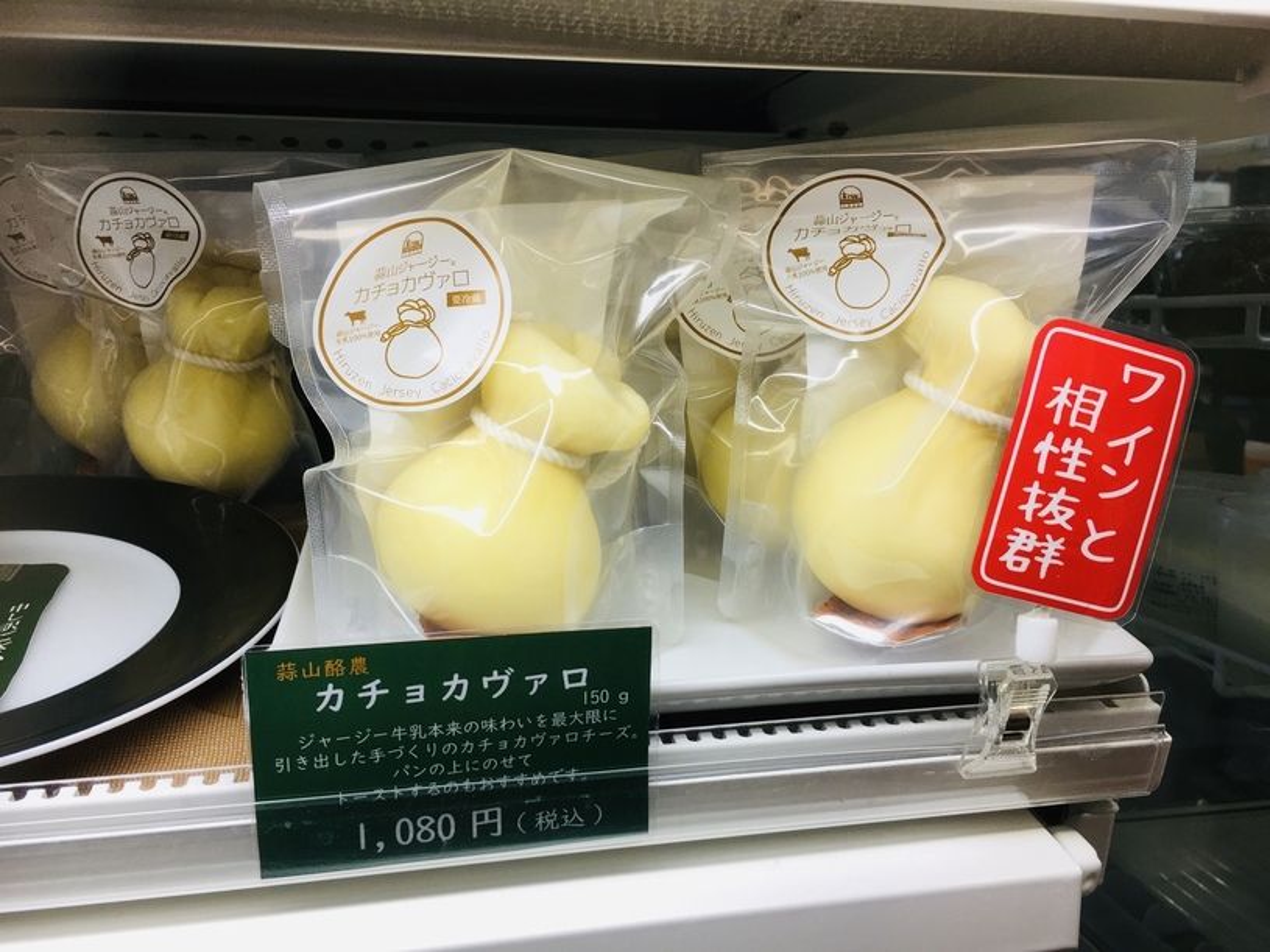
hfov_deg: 61.7
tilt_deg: -8.3
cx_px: 635
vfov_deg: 48.2
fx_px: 1064
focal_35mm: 29
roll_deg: -0.3
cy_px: 476
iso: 40
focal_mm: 4.15
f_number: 2.2
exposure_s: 1/120
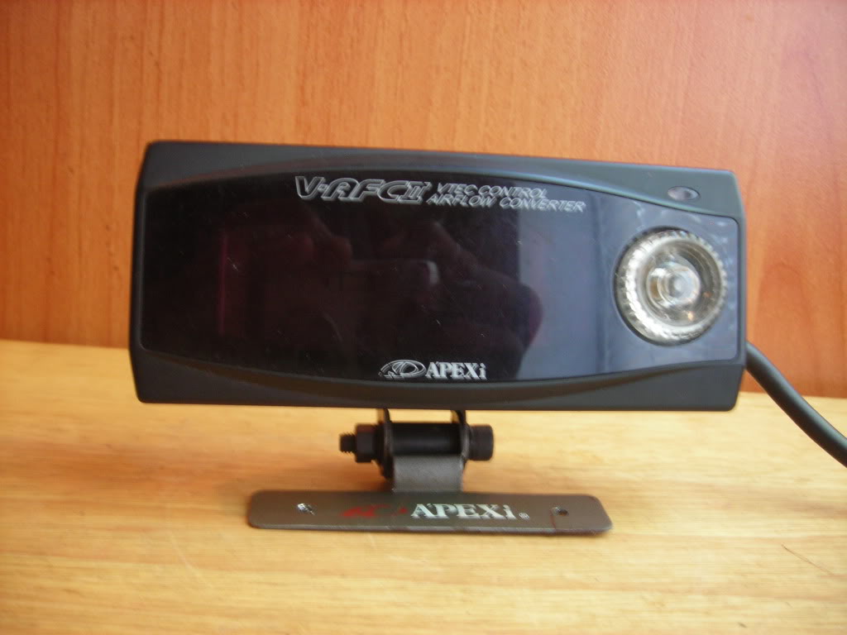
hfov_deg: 49.0
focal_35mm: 38
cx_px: 424
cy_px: 318
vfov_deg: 37.7
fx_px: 930
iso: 113
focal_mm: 6.3
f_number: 3.2
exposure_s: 1/3.33
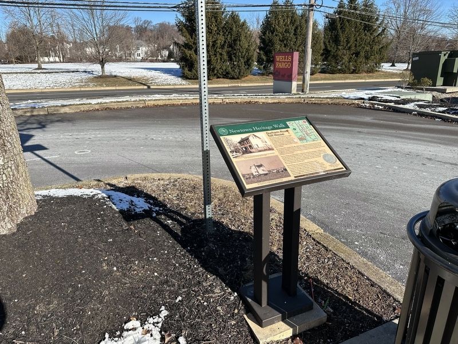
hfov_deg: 71.6
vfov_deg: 56.8
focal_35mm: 24
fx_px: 318
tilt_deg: -19.1
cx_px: 229
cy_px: 172
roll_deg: +1.4
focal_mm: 6.86
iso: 80
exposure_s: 1/4016
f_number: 1.78
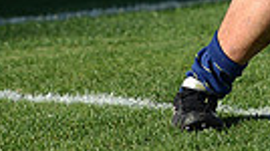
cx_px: 349
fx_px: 6314
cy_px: -214
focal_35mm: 883
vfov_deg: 1.4
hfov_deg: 2.4
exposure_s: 1/2000
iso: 250
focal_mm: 195
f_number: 2.8
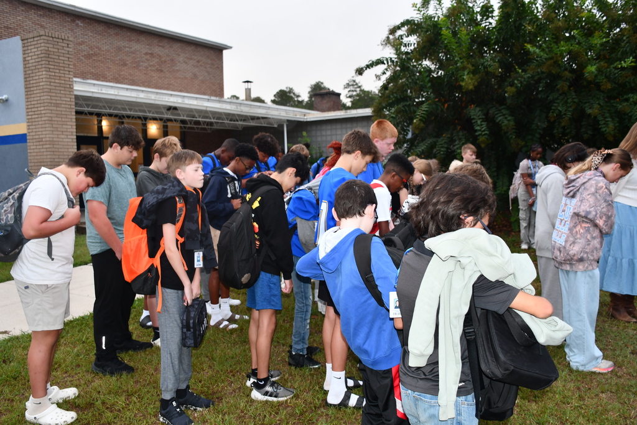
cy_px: 212
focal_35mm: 33
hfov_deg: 57.2
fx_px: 584
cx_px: 318
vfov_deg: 40.0
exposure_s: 1/60
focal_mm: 22
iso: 450
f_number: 3.5
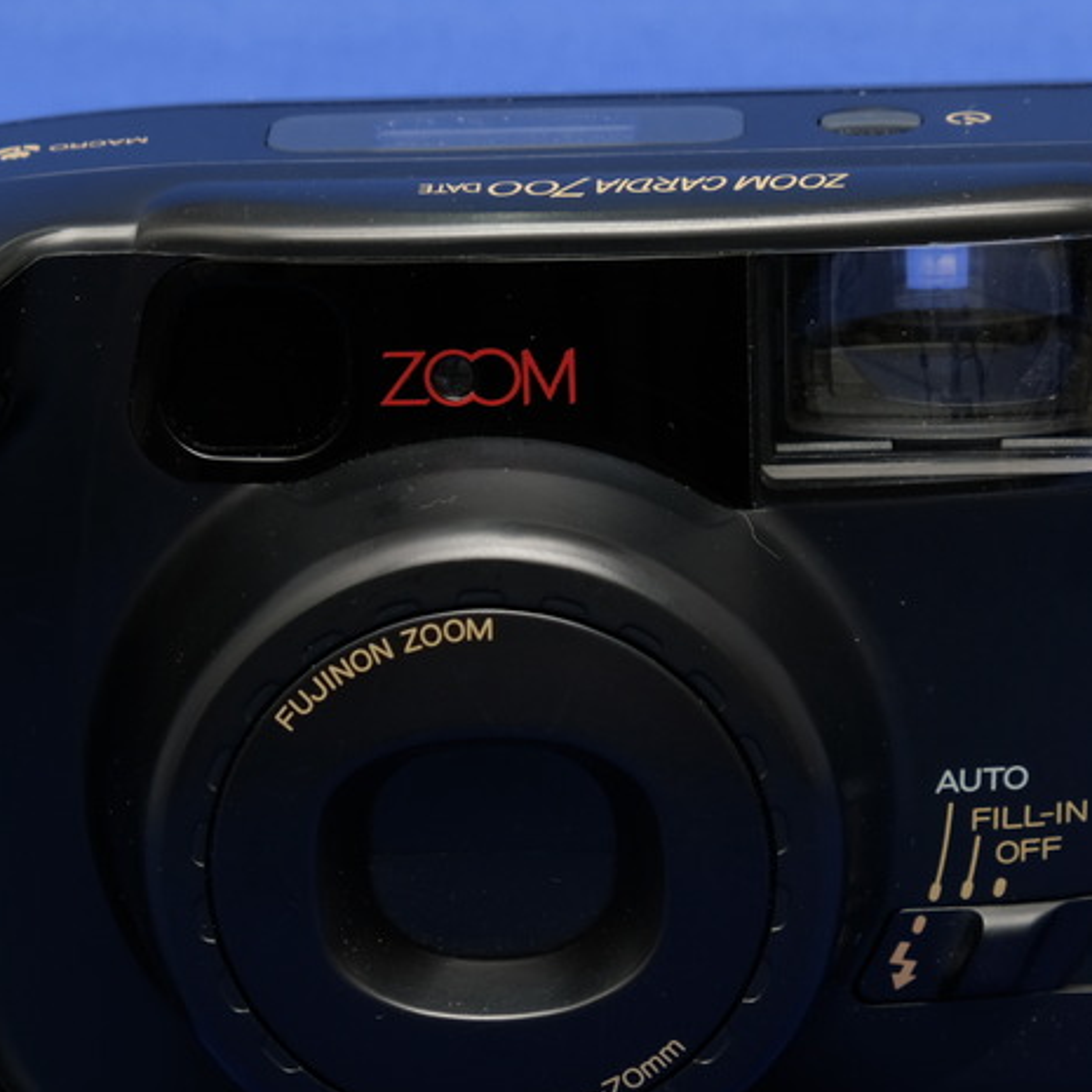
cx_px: 580
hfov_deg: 9.6
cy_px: 700
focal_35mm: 182
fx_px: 6496
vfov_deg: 9.6
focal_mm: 55
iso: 200
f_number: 8
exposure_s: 1/125
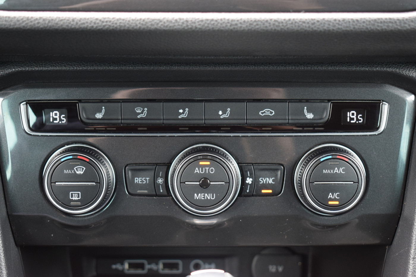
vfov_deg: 21.6
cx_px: 208
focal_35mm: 63
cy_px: 138
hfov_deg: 31.9
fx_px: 728
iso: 1400
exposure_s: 1/60
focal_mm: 42
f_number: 5
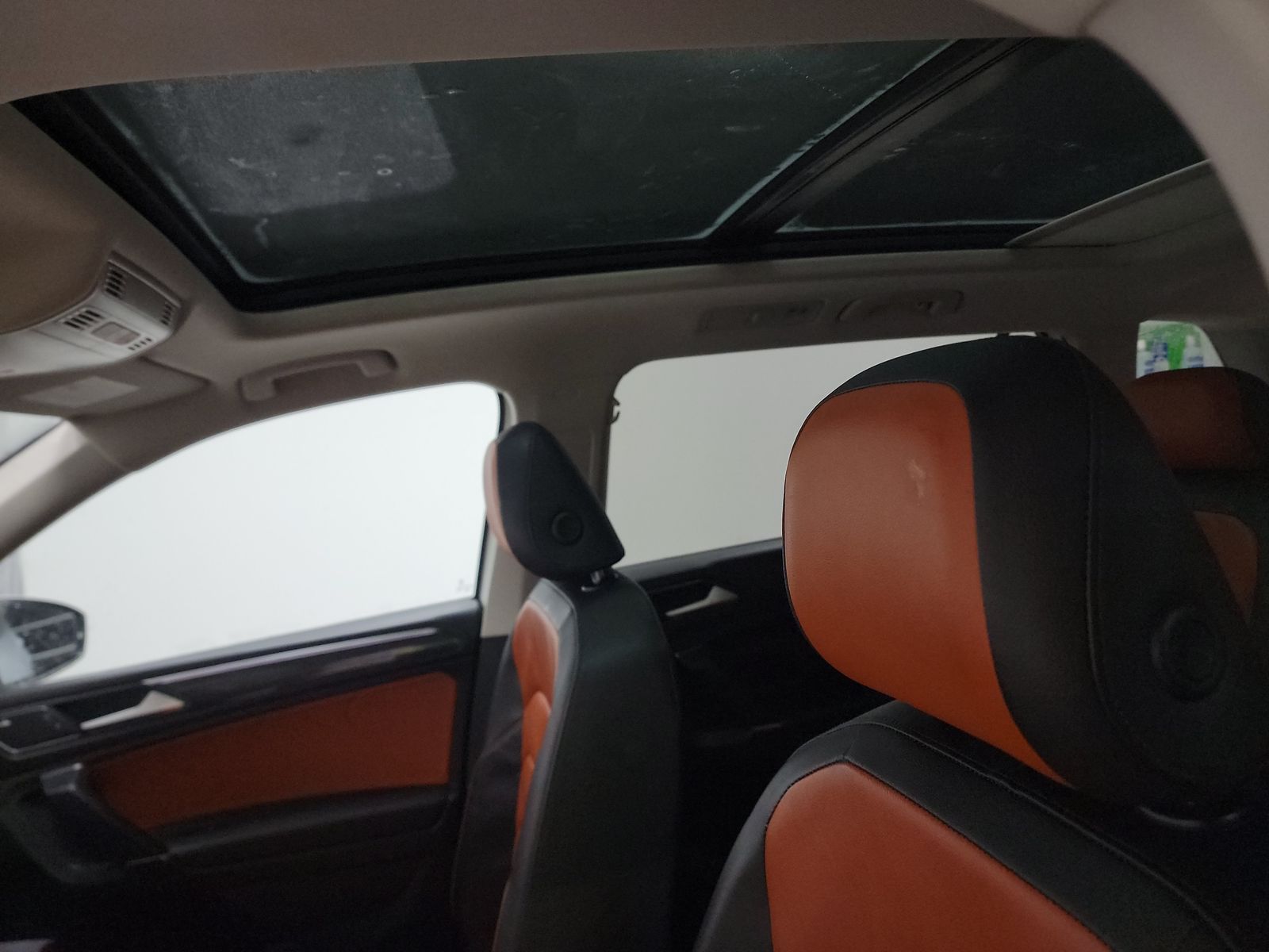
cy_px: 476
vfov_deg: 56.8
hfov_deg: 71.6
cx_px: 634
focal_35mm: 24
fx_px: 880
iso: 1034
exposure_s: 1/59
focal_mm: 6.7
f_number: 1.8
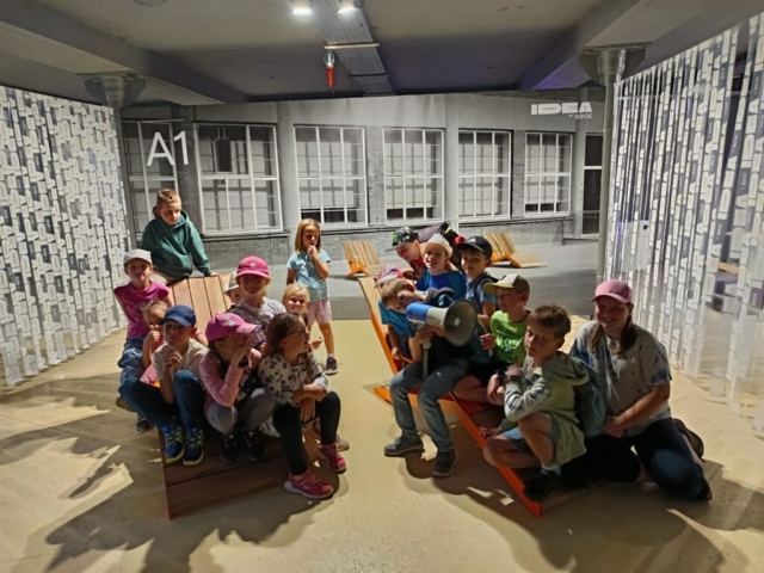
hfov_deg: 71.6
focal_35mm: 24
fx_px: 530
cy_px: 286
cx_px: 382
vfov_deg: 56.8
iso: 1170
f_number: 1.7
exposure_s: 1/25
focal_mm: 5.31
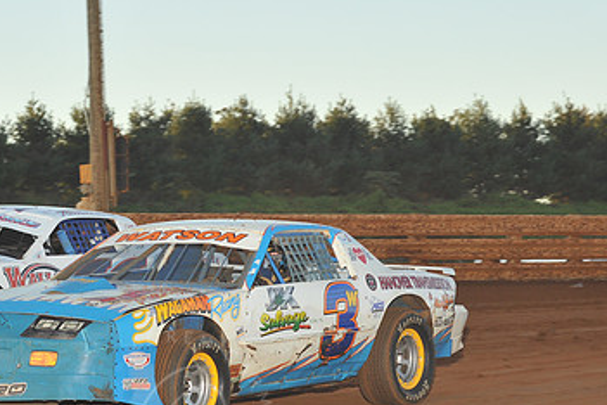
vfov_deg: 9.0
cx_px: 171
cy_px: 275
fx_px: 2563
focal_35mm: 152
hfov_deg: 13.5
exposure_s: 1/320
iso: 800
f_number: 7.1
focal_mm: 92
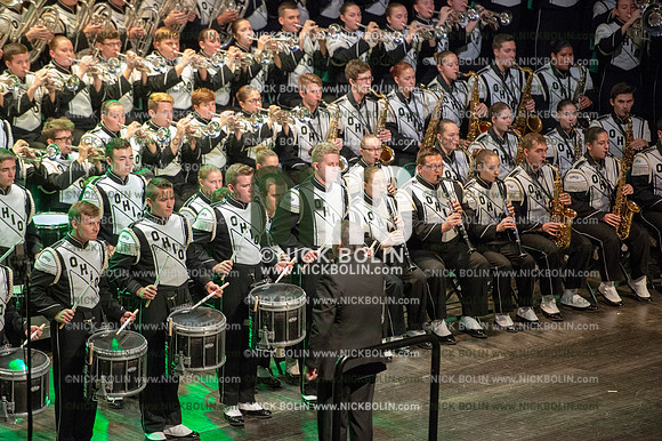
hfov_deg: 10.3
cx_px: 331
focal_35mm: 200
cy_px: 220
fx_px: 3676
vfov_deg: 6.9
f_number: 2.8
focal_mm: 200
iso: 8000
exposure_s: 1/800
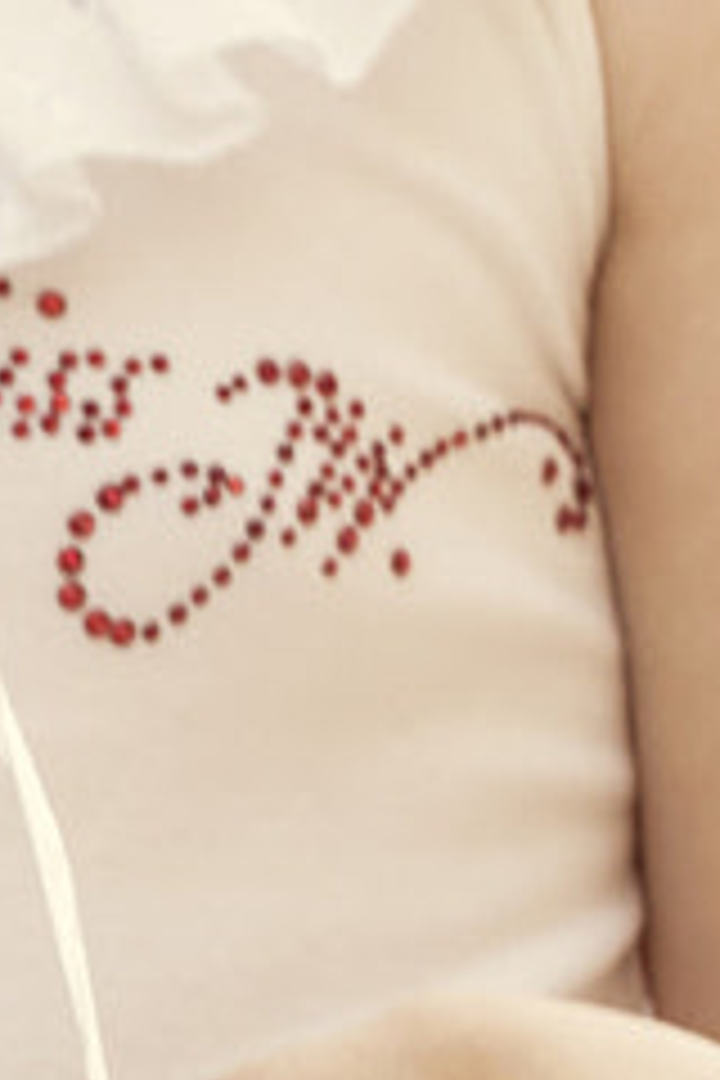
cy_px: 1296
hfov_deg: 4.1
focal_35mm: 334
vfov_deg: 6.1
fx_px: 10019
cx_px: -315
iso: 200
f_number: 8
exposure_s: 1/200
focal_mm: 50
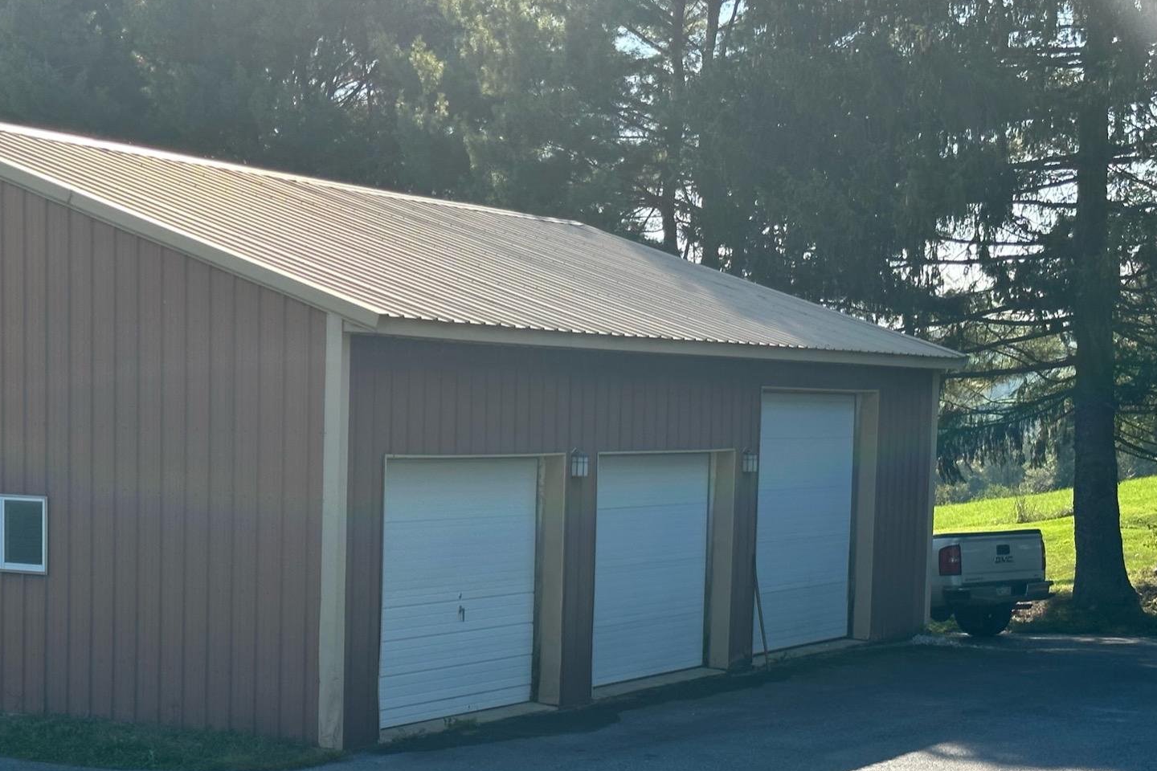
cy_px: 543
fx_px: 2282
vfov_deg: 19.1
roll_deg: -0.9
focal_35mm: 71
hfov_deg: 28.3
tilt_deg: -2.2
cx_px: 431
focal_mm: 6.86
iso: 64
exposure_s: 1/1783
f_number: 1.78
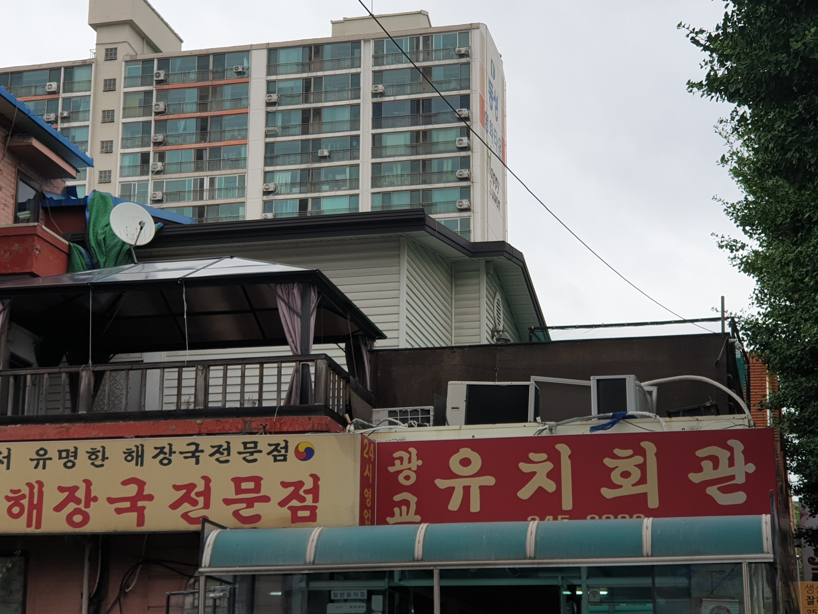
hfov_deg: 36.8
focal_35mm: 52
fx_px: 1229
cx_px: 409
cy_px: 307
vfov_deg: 28.0
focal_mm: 6
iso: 100
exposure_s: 1/434
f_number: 2.4
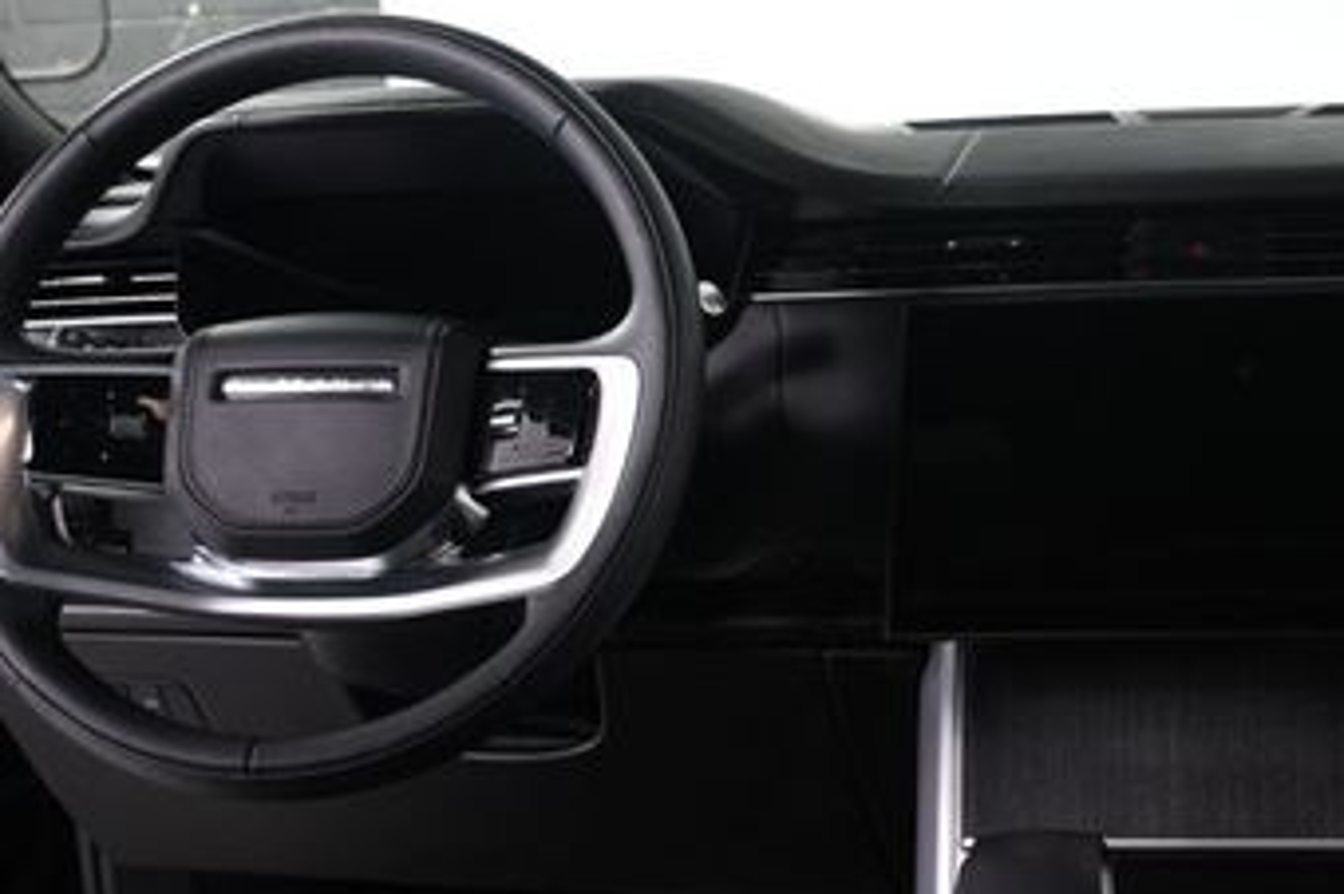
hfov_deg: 30.9
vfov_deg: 21.2
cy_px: 451
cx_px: 1012
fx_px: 2387
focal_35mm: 64
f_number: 3.8
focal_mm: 23
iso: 100
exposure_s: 1/160
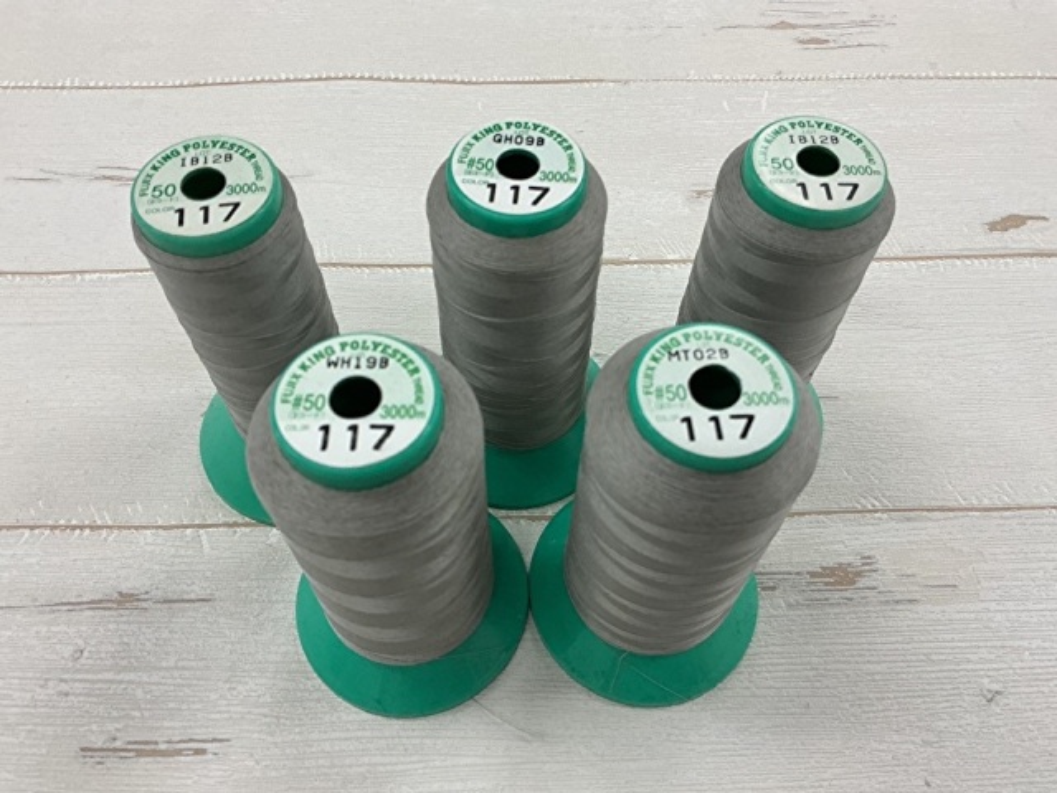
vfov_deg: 48.2
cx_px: 528
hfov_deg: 61.7
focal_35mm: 29
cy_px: 396
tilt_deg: -58.1
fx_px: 886
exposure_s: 1/120
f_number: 1.8
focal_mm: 3
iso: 64
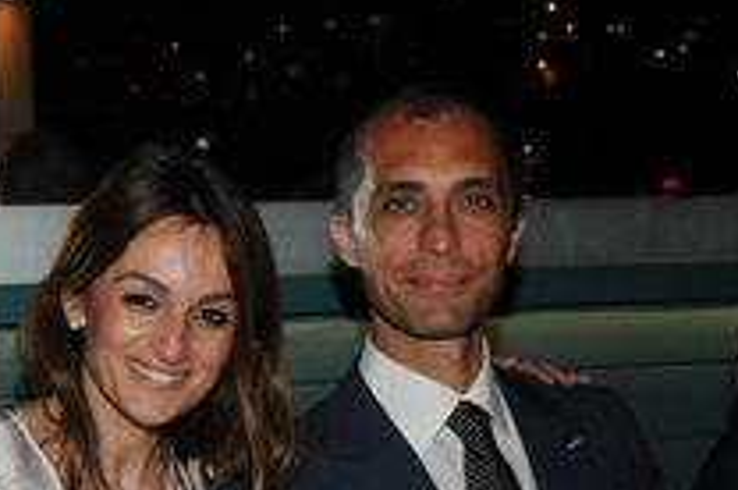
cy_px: 495
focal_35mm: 83
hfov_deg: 24.0
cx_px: 124
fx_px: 1699
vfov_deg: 16.1
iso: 800
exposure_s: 1/60
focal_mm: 24
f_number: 7.1
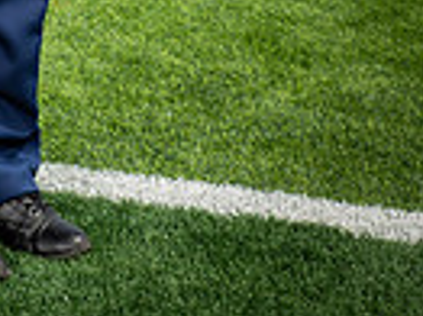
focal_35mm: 165
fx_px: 2014
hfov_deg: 11.8
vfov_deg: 8.4
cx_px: -36
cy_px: -371
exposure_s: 1/400
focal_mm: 50
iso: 125
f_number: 7.1
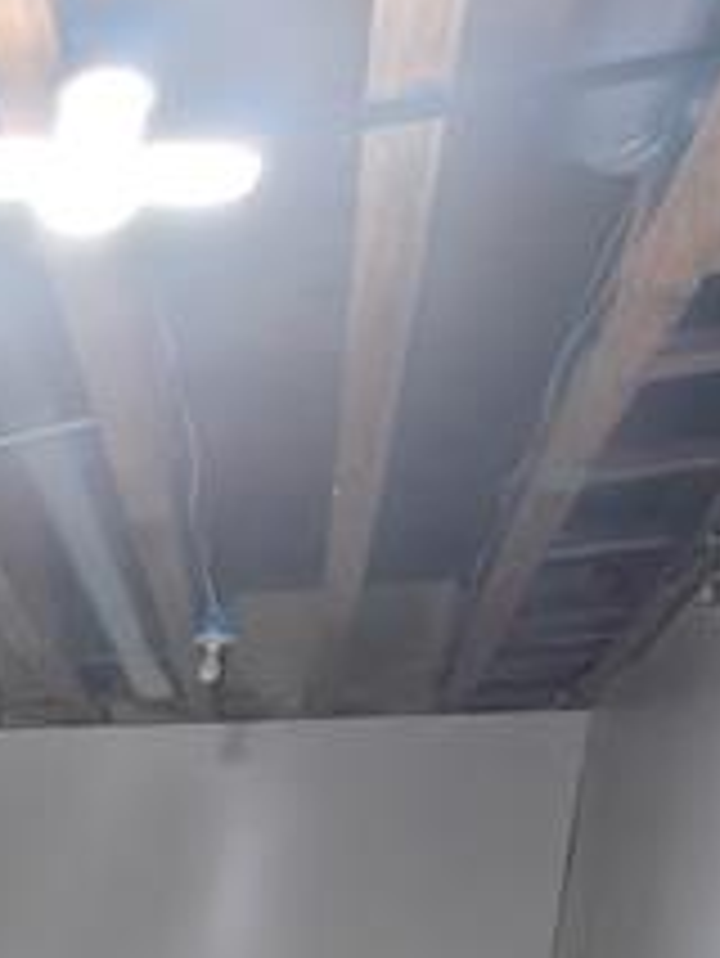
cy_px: 1286
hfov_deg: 21.2
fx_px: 1496
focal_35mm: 54
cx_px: -459
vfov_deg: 28.3
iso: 1600
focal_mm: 2.3
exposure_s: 1/120
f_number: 2
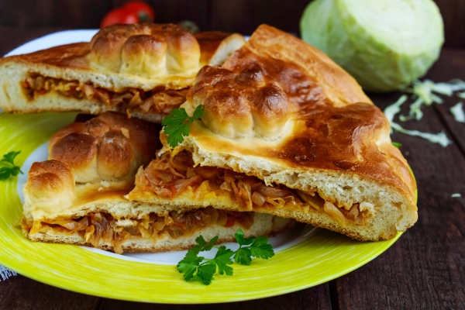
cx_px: 232
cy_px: 155
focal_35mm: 51
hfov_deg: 38.9
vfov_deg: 26.5
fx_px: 659
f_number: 7.1
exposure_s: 1/200
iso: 400
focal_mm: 34
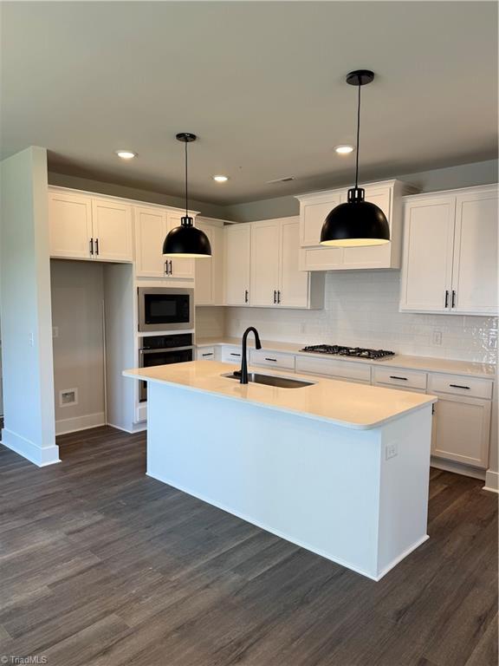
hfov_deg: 56.8
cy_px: 333
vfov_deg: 71.6
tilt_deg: -4.0
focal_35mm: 24
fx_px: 461
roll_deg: -1.2
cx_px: 250
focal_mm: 6.76
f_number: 1.78
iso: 80
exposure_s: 1/120
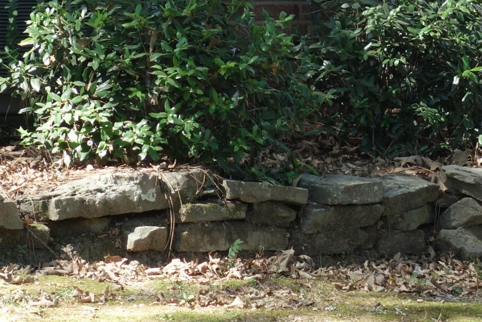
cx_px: 411
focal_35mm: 313
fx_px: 4191
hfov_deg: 6.6
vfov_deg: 4.4
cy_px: 48
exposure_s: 1/100
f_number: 4.9
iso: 160
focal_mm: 34.94
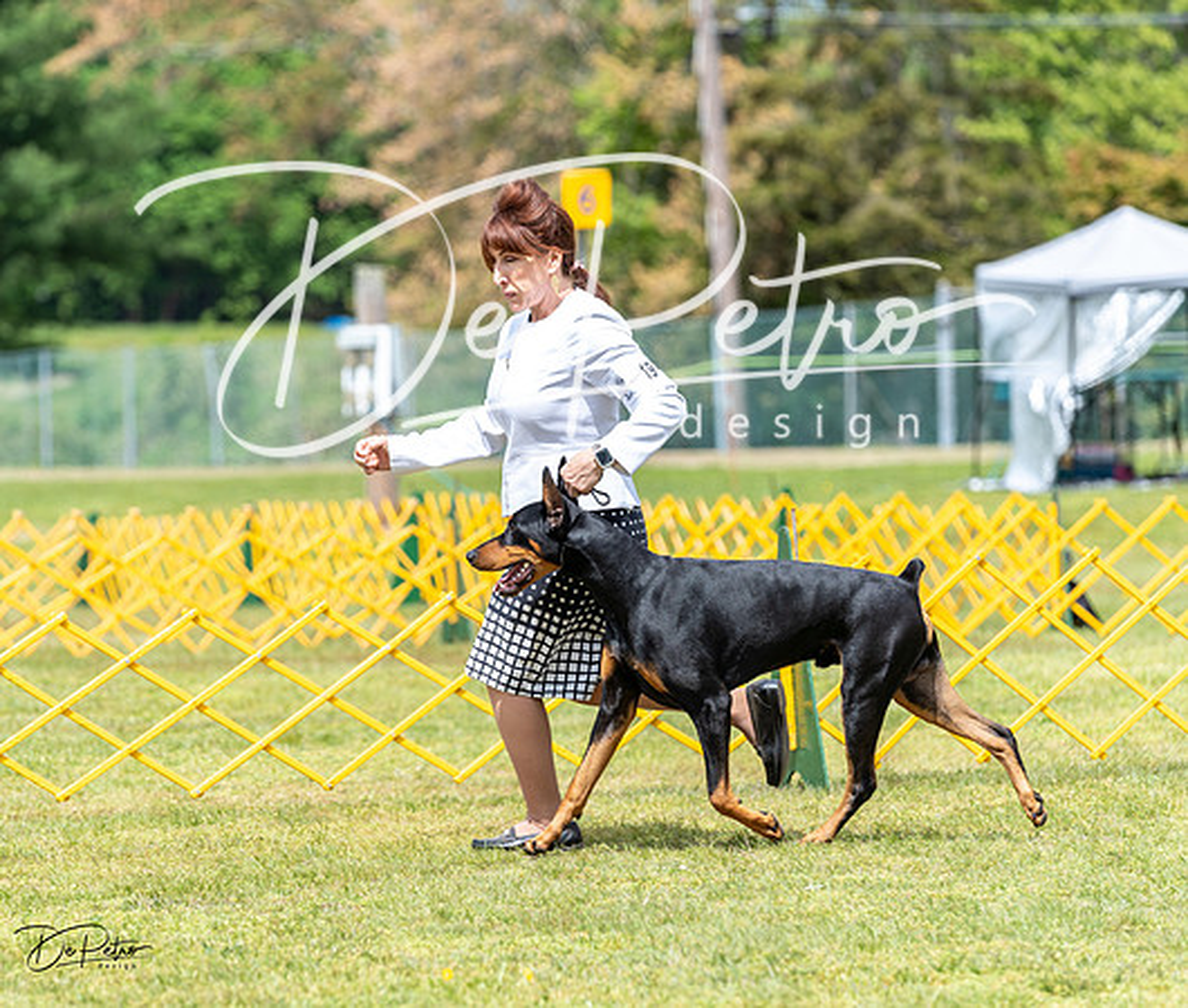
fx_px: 7639
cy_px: 506
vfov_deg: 7.6
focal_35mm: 212
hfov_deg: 8.9
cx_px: 504
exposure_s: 1/640
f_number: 4.5
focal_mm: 179
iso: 100
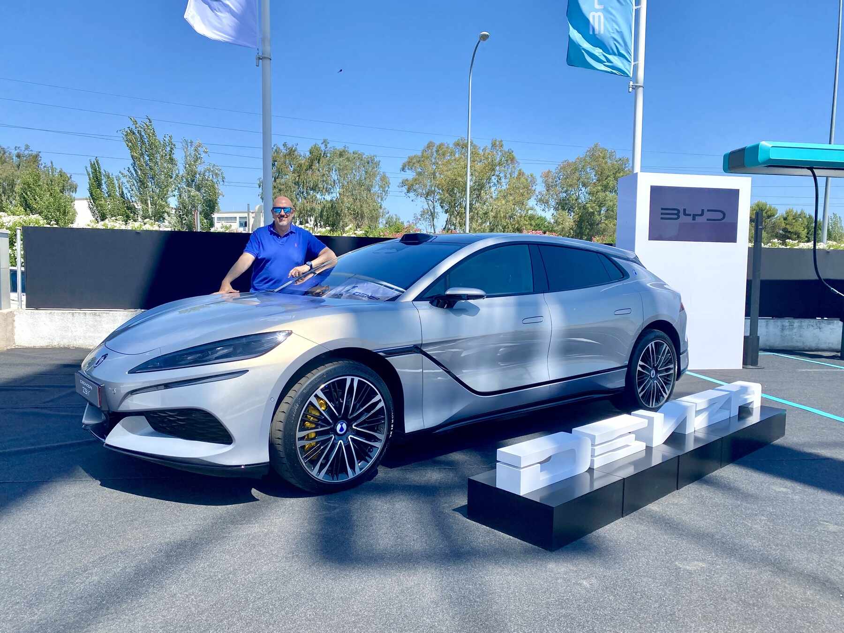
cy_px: 316
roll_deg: -0.7
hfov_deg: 67.3
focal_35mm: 26
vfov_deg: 53.1
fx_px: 634
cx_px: 422
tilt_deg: -6.0
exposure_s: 1/2513
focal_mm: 4.25
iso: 32
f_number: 1.8
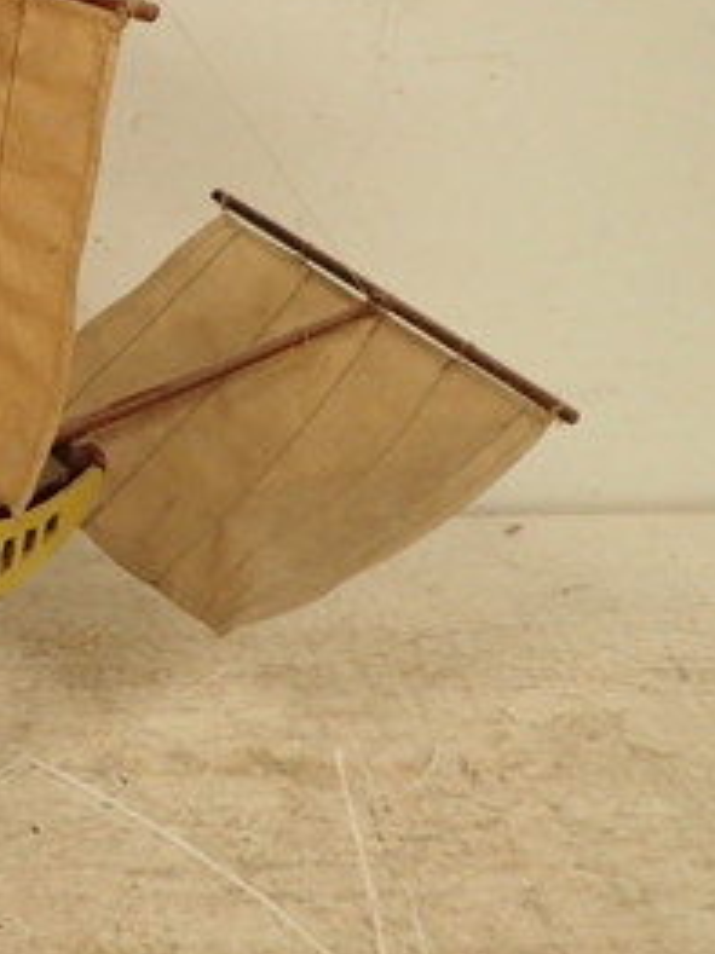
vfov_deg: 25.0
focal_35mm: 76
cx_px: -468
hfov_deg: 16.9
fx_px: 2095
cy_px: 109
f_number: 2
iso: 200
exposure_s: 1/30
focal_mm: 4.5
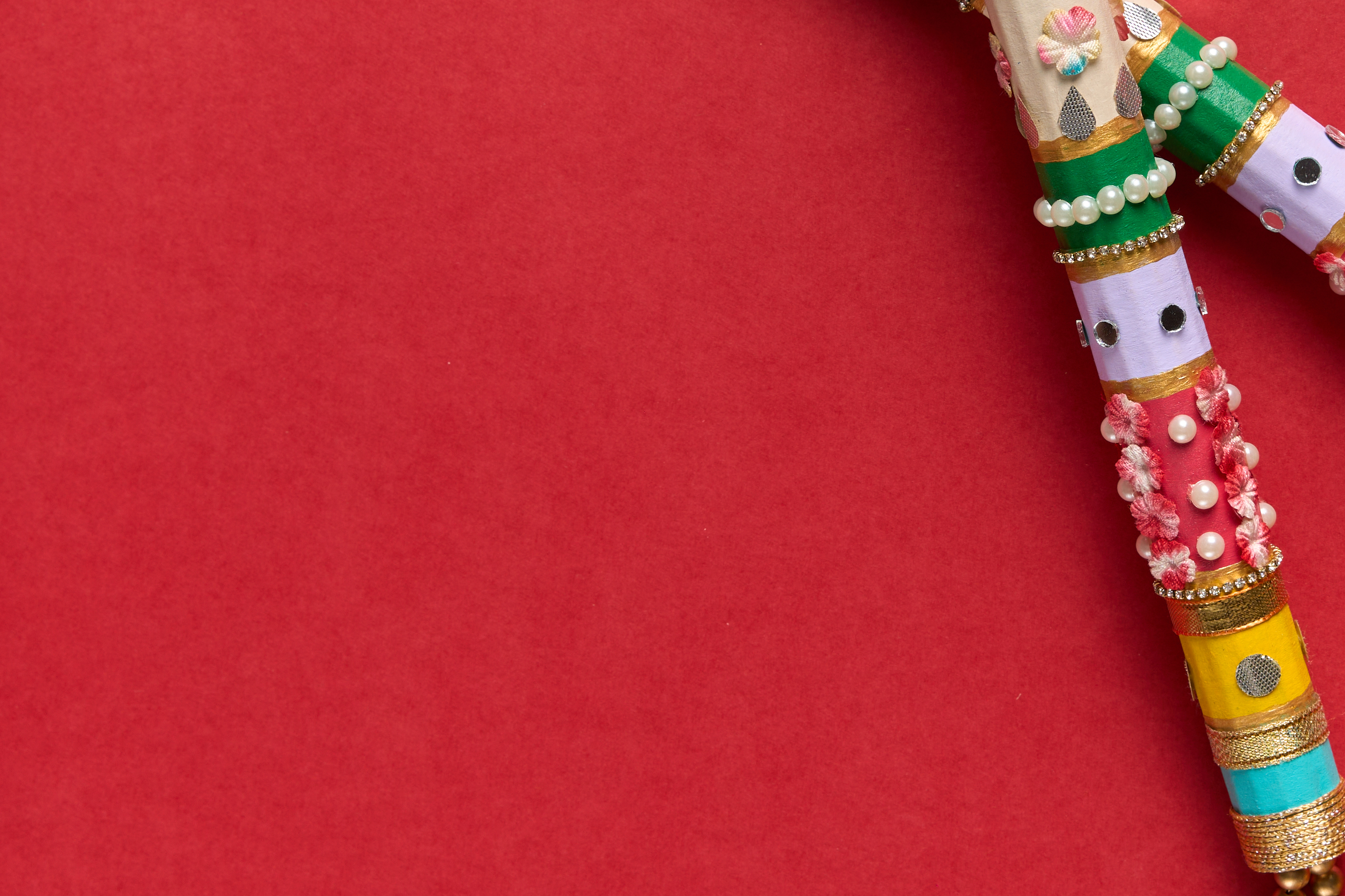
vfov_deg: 11.8
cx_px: 1055
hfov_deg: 17.5
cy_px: 291
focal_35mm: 116
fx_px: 4334
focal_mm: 49
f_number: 8
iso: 125
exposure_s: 1/100
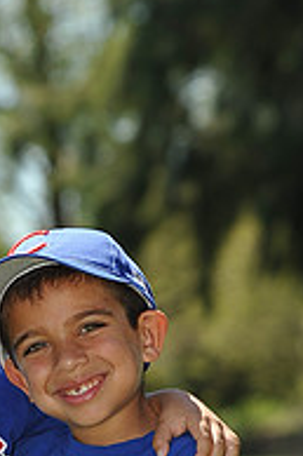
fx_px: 7563
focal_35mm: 598
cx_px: -45
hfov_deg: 2.3
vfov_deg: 3.4
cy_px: 574
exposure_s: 1/640
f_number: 5.6
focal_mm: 200
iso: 200
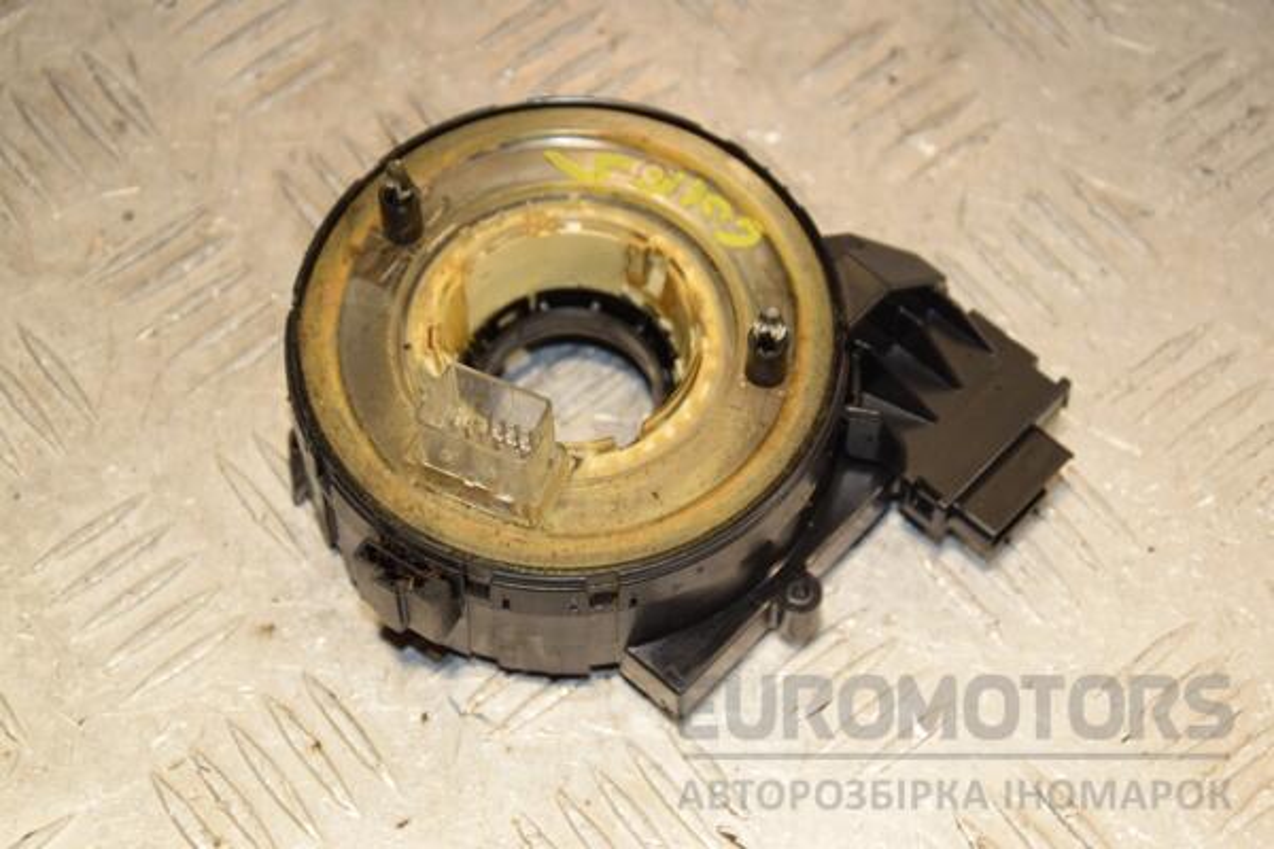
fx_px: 3291
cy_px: 424
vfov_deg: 14.7
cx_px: 637
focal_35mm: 93
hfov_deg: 21.9
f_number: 6.3
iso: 800
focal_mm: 62
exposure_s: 1/200
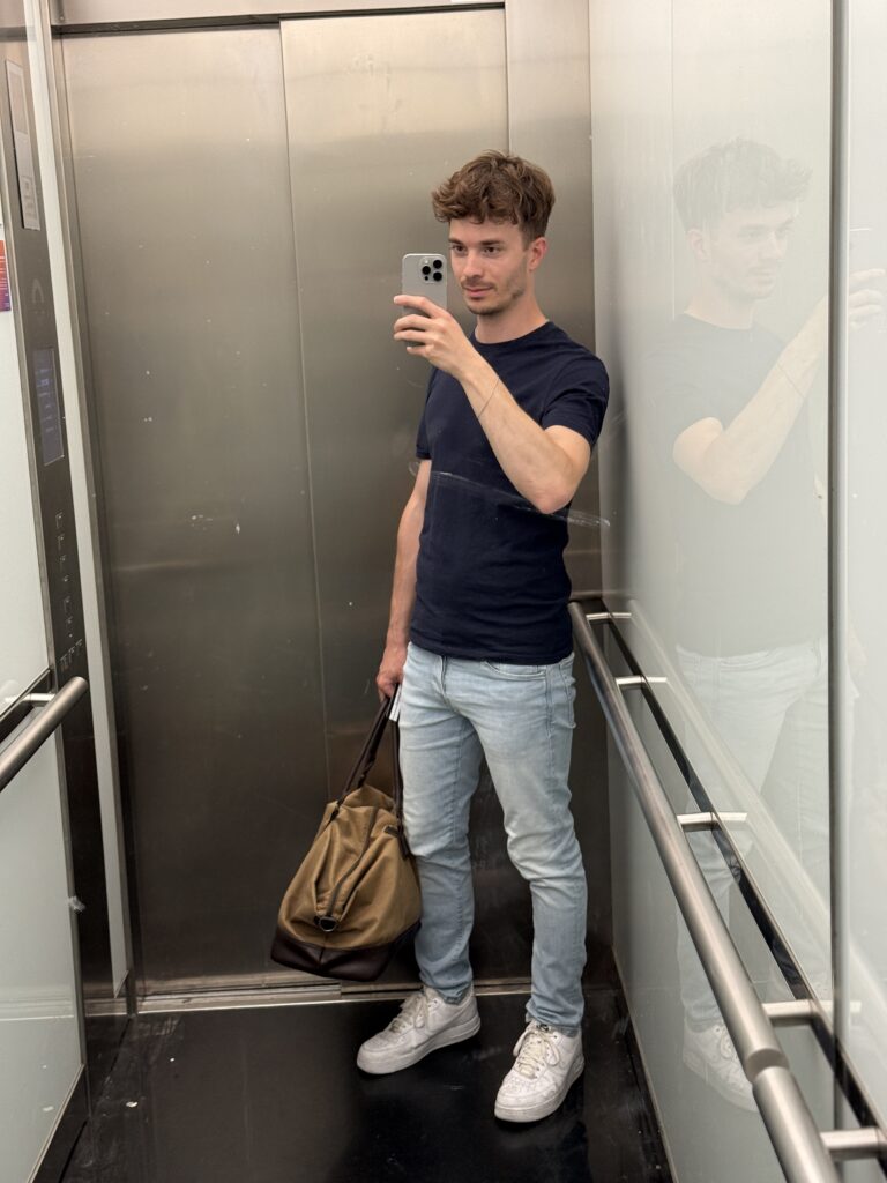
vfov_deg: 39.7
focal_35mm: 48
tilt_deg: -10.2
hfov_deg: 30.3
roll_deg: +2.9
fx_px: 1640
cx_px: 444
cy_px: 592
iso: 100
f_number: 1.78
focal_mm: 6.76
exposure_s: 1/68
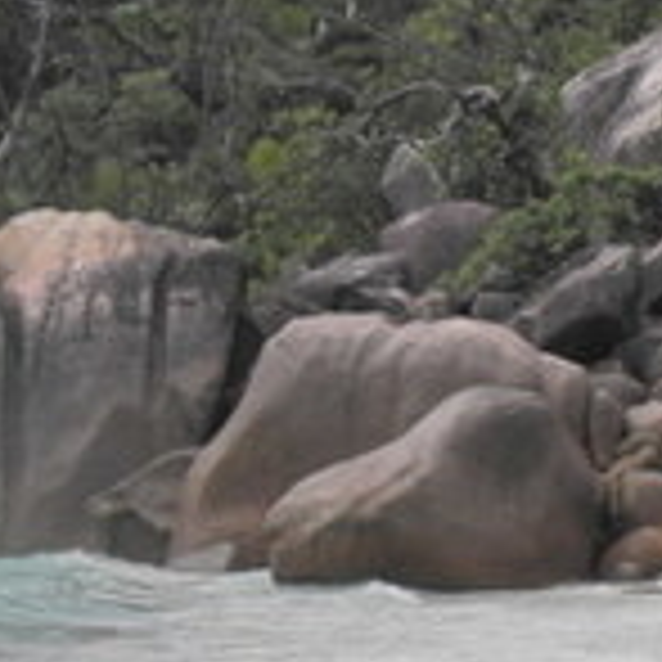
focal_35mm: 278
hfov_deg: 6.2
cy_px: 306
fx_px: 6015
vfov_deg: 6.3
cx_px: 910
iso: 64
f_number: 6.3
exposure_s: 1/400
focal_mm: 12.97
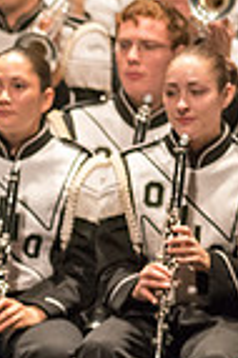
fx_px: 12127
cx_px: -288
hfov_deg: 1.1
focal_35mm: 1220
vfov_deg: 1.7
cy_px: 176
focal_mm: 300
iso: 4000
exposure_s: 1/500
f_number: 2.8
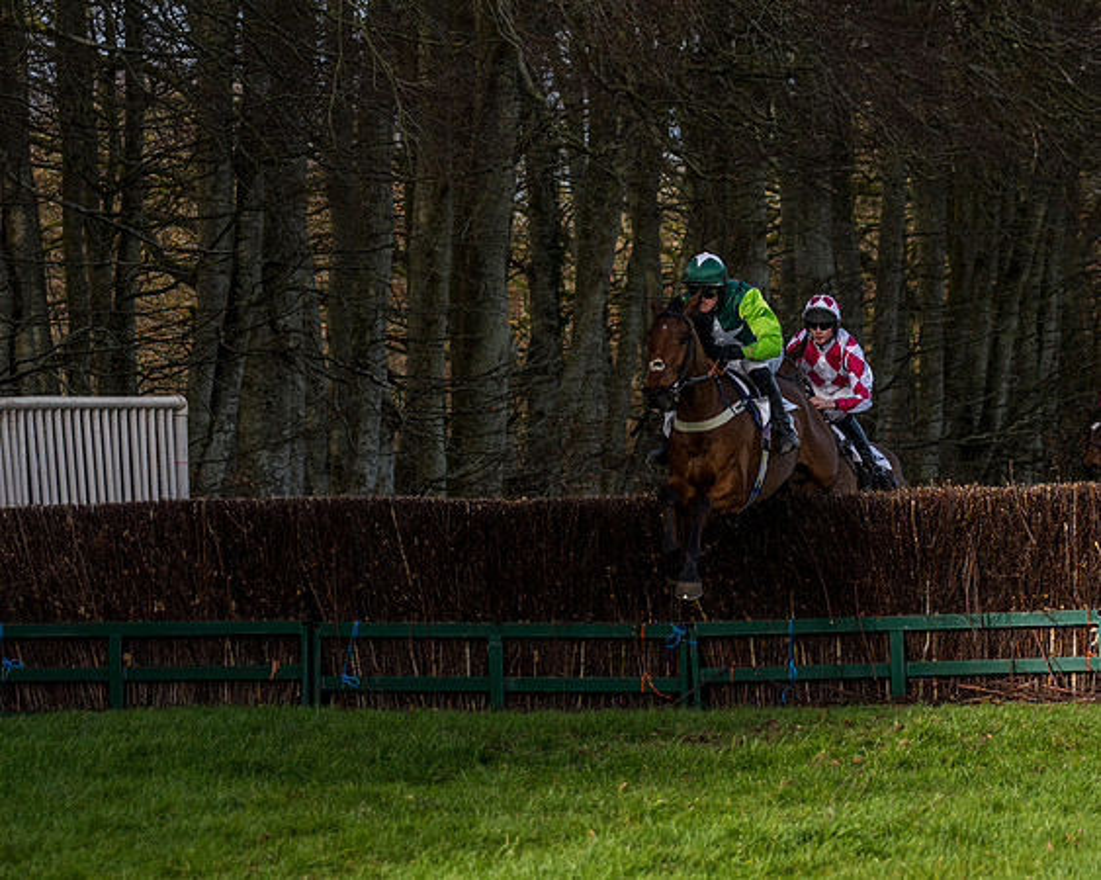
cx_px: 696
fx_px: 5905
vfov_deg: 8.5
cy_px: 440
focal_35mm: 181
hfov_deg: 10.6
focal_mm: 98
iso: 200
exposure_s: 1/1600
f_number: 4
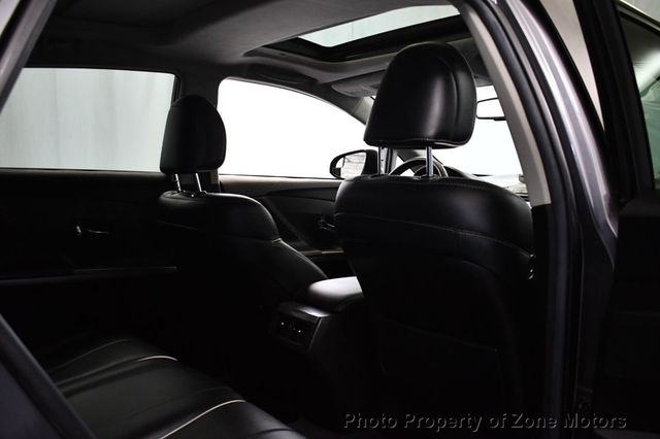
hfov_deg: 55.8
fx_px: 623
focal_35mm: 34
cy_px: 220
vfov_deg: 38.8
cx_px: 330
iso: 2800
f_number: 3.8
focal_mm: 23
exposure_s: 1/125
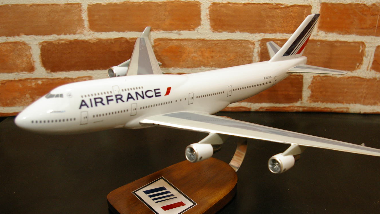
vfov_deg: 25.4
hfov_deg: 43.7
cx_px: 211
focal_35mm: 47
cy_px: 130
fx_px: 474
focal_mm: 26
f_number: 5.6
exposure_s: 1/45
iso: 800
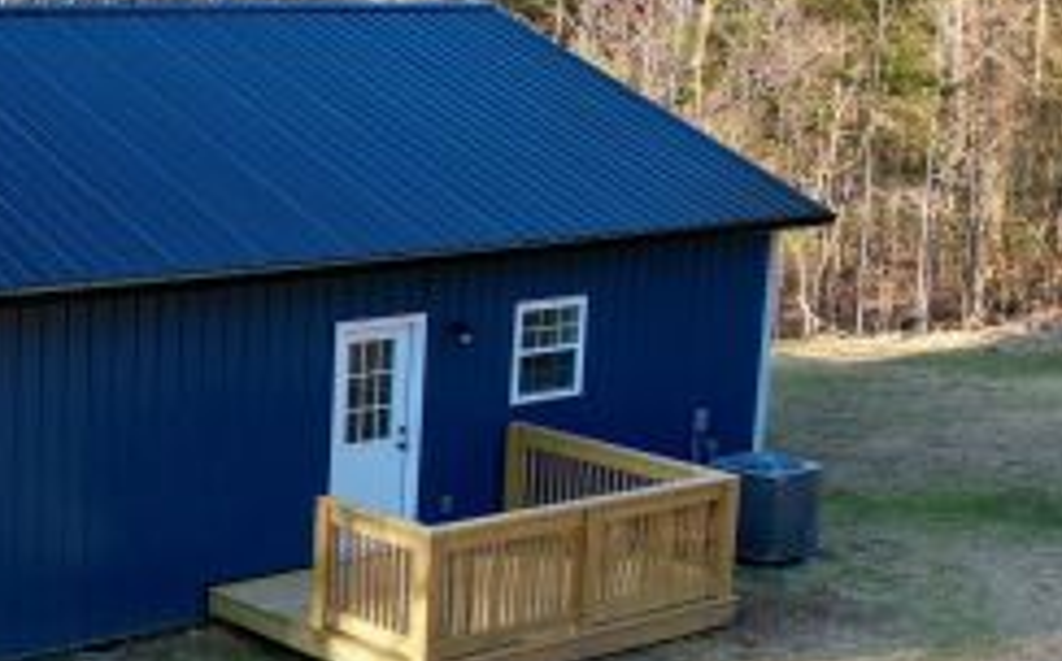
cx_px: -87
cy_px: 330
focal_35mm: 69
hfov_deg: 27.4
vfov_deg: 18.8
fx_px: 1995
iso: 100
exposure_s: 1/180
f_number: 2.8
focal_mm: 8.38
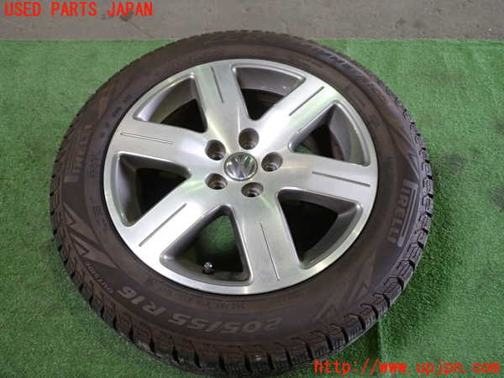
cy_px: 189
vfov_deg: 46.8
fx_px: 437
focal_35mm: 30
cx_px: 252
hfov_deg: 60.0
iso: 250
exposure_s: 1/30
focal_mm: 5.4
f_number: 2.3
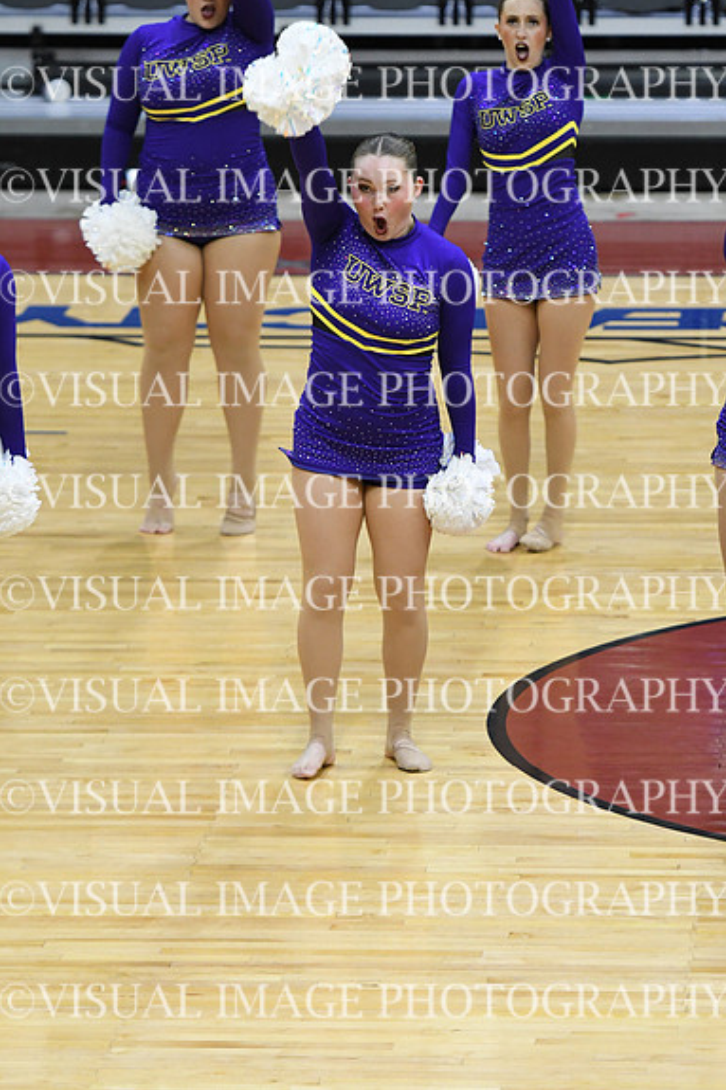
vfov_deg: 9.1
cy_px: 542
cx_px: 365
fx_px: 6870
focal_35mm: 227
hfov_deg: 6.0
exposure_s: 1/400
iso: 3200
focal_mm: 150
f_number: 2.8
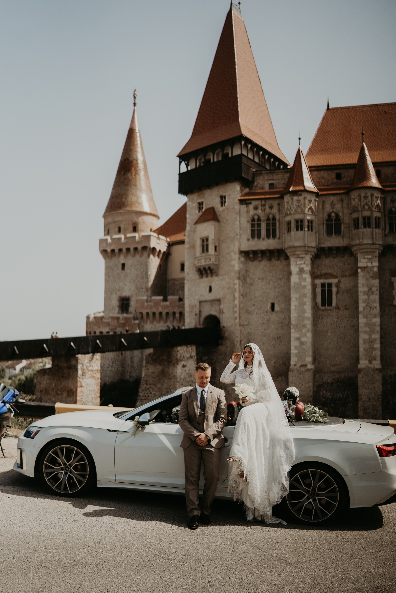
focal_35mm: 35
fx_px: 577
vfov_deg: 54.4
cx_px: 198
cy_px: 296
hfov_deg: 37.9
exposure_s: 1/8000
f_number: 1.4
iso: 160
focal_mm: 35
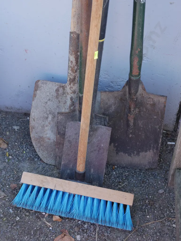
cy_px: 120
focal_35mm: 58
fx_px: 404
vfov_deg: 33.2
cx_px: 90
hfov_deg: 25.3
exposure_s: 1/60
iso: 200
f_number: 5.4
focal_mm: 29
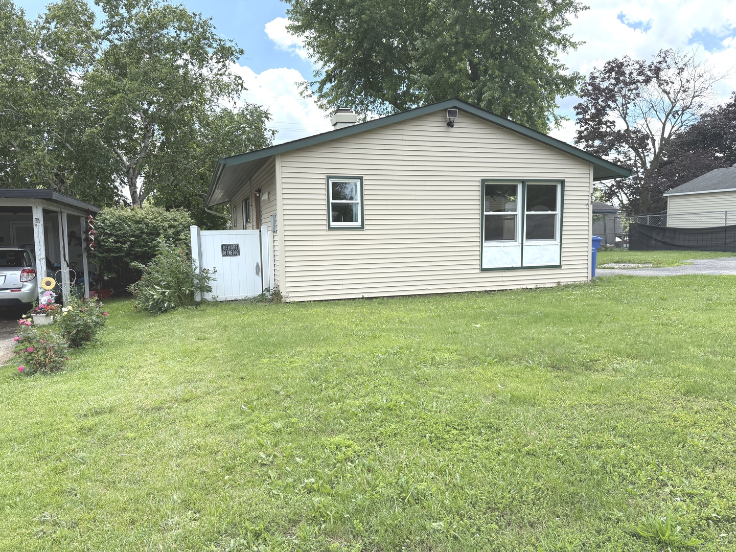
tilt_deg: -4.2
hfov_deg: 71.6
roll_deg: +1.2
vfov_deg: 56.8
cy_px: 276
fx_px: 510
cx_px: 368
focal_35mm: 24
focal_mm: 6.76
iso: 100
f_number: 1.78
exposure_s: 1/2525
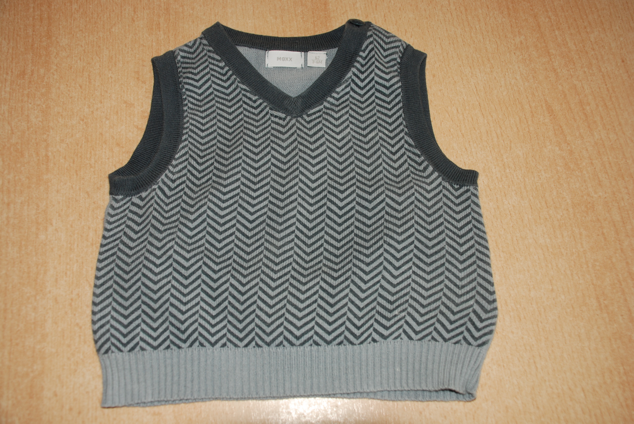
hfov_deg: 53.1
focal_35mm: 36
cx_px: 317
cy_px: 212
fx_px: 635
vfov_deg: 37.0
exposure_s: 1/60
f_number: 4
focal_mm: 24
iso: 200
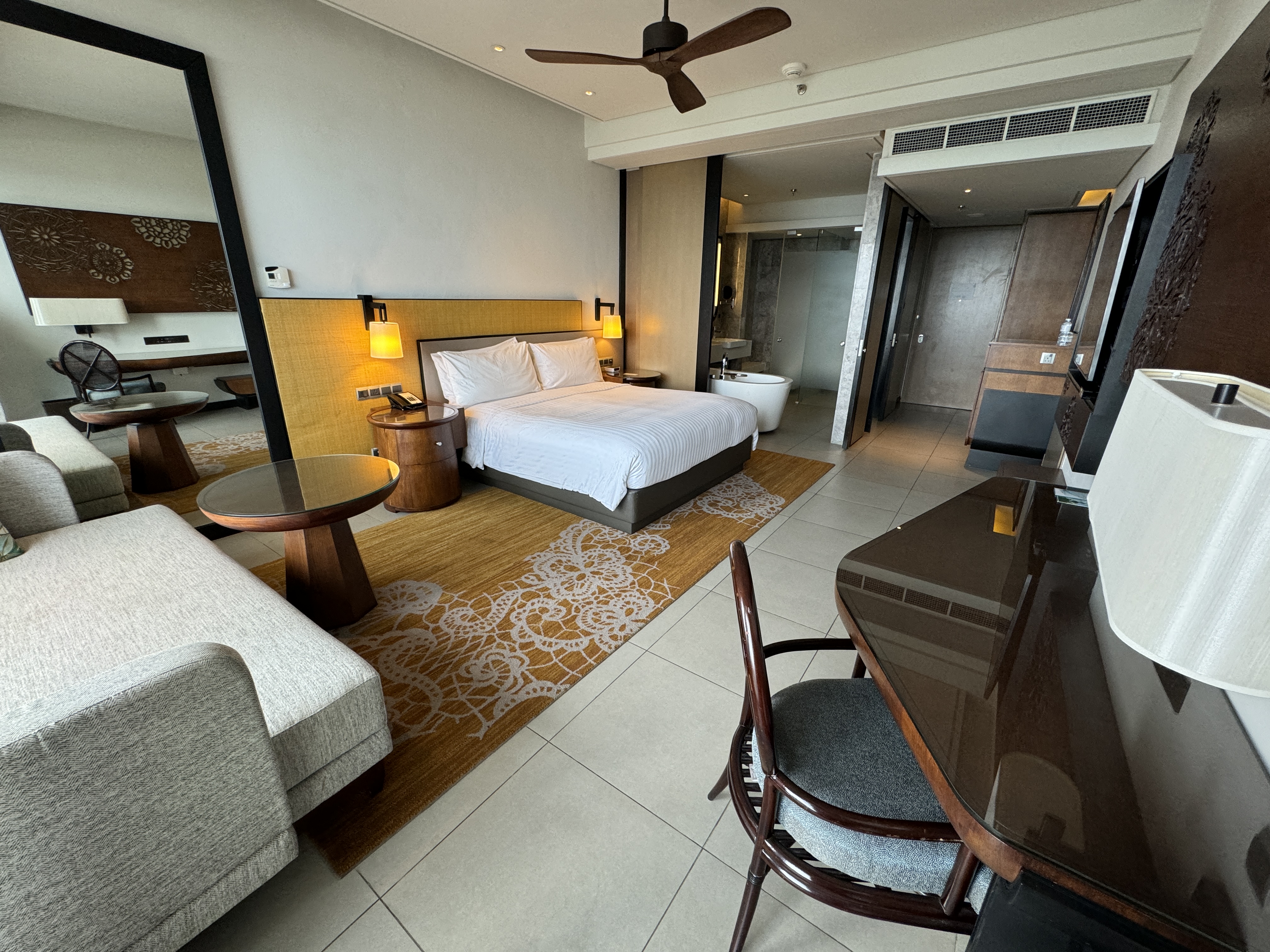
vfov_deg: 85.7
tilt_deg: -19.0
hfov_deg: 102.1
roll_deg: -0.9
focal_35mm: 14
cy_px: 476
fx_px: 514
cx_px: 635
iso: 200
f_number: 2.2
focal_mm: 2.22
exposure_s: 1/100
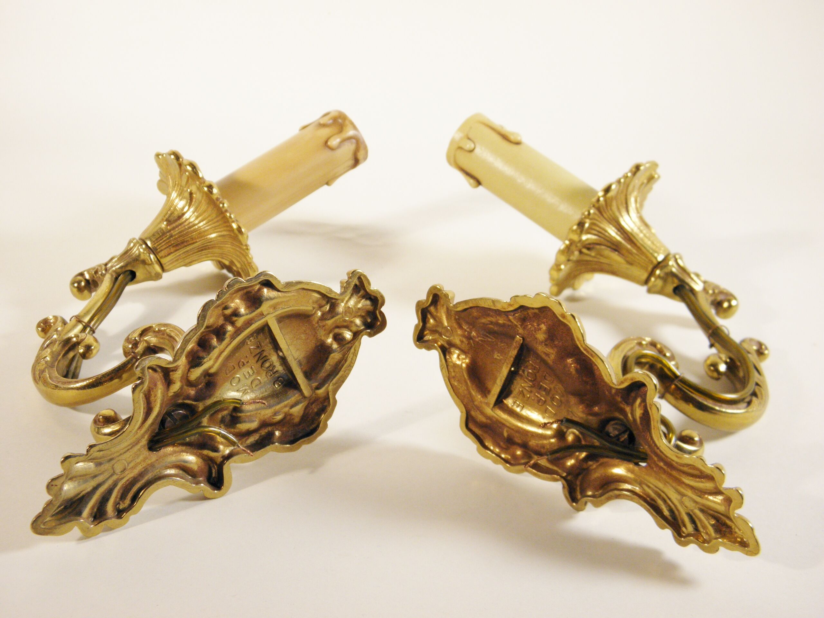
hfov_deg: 47.9
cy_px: 309
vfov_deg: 36.8
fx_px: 928
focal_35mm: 39
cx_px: 412
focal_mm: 7.1
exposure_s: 1/40
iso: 125
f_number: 3.8
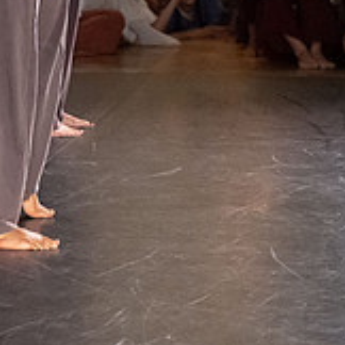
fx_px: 2537
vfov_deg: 7.7
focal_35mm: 225
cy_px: -101
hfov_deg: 7.6
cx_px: -221
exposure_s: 1/320
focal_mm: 63
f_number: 3.5
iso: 6400
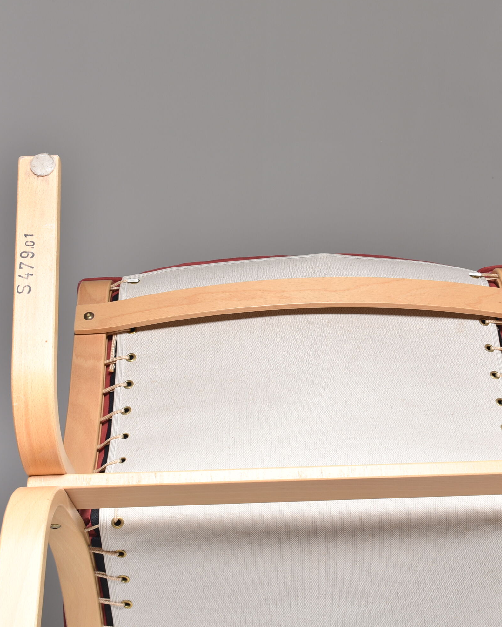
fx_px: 1188
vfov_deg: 29.6
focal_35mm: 64
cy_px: 311
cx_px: 309
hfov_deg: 23.8
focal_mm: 30
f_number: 9
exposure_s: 1/160
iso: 100
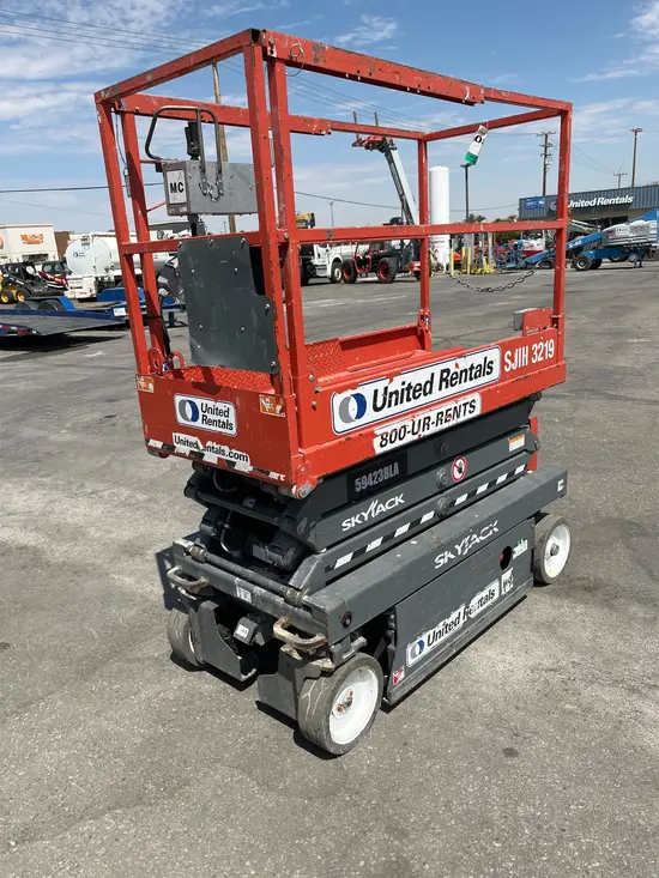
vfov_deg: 67.3
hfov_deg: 53.1
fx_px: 660
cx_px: 330
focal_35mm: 26
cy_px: 439
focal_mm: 5.1
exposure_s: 1/5076
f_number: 1.6
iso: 50
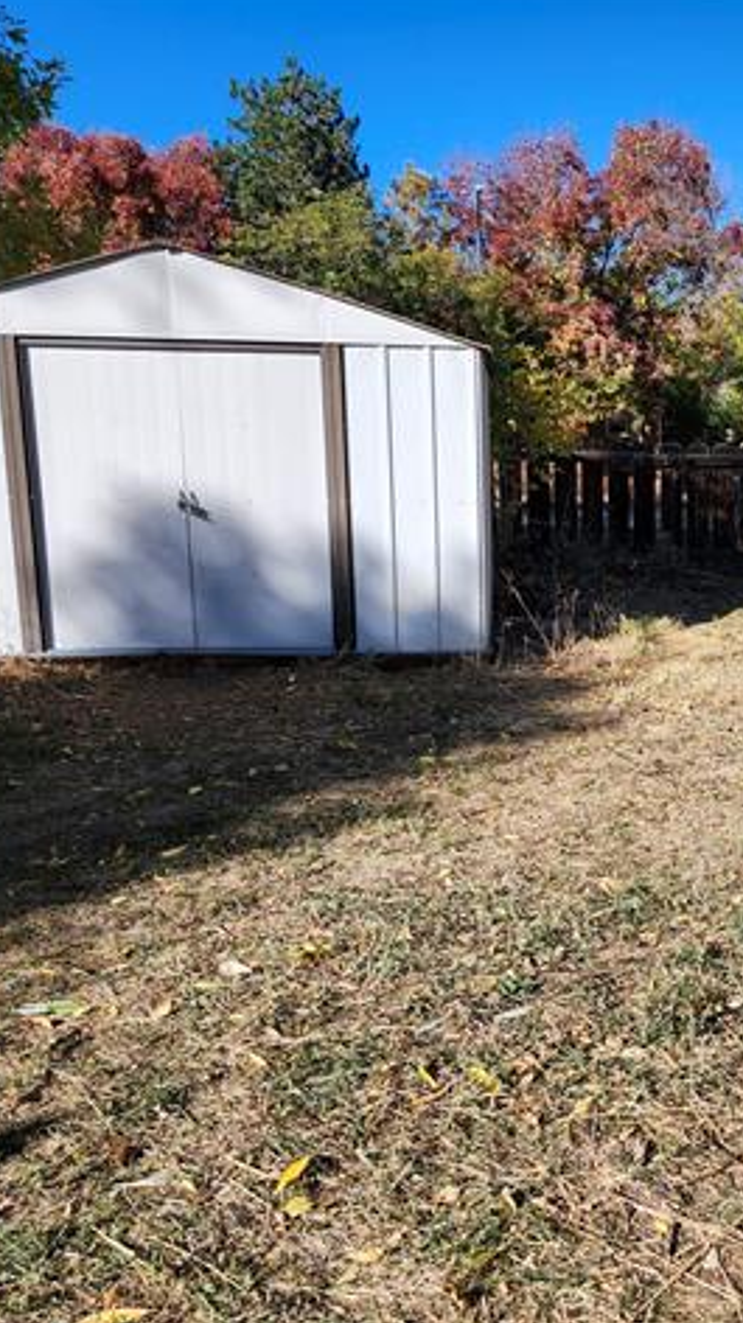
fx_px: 1193
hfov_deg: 32.7
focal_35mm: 34
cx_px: 679
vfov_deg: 58.0
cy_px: 656
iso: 25
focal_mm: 5.54
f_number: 1.8
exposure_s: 1/1269
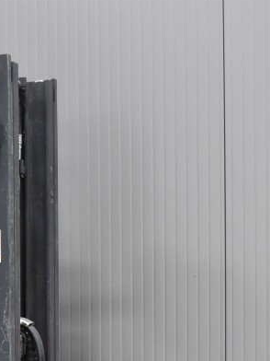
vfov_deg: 17.4
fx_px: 1149
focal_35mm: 110
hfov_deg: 12.7
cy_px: 362
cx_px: -134
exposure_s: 1/30
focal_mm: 25
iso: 1600
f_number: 5.6
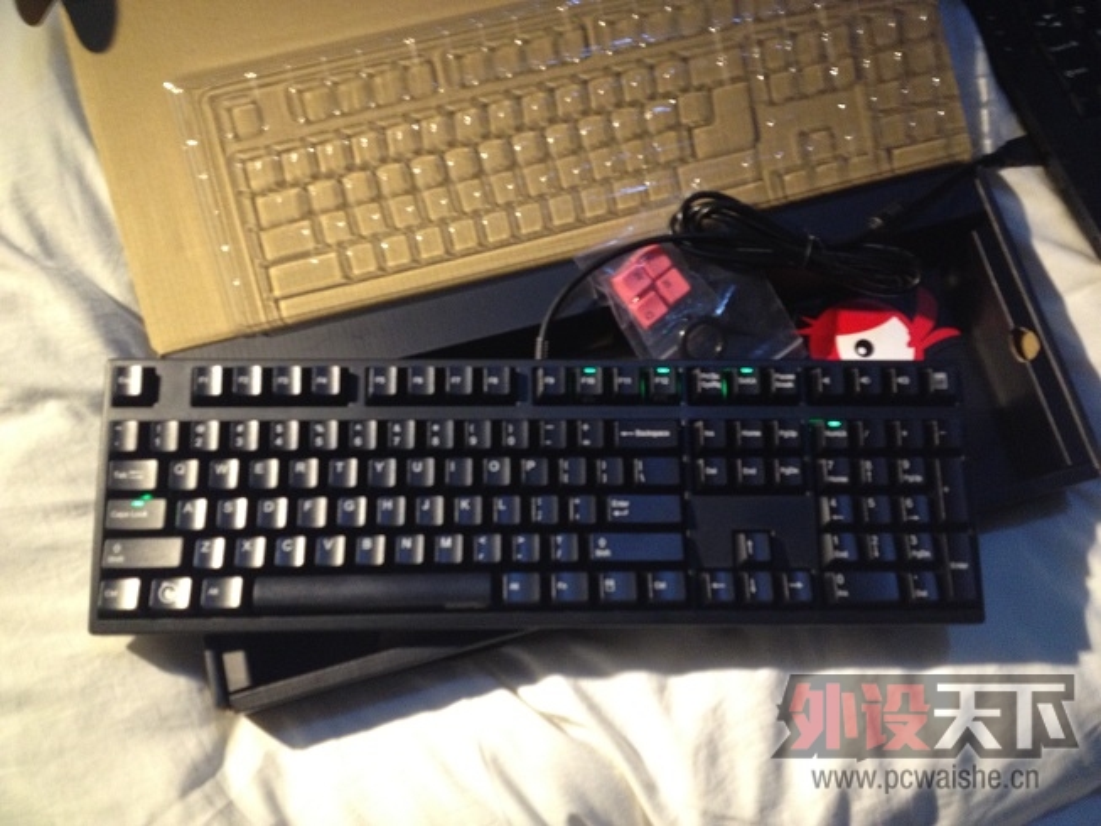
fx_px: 1113
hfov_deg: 52.6
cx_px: 550
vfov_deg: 40.7
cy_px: 413
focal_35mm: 35
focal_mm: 4.28
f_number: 2.4
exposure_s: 1/20
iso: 200
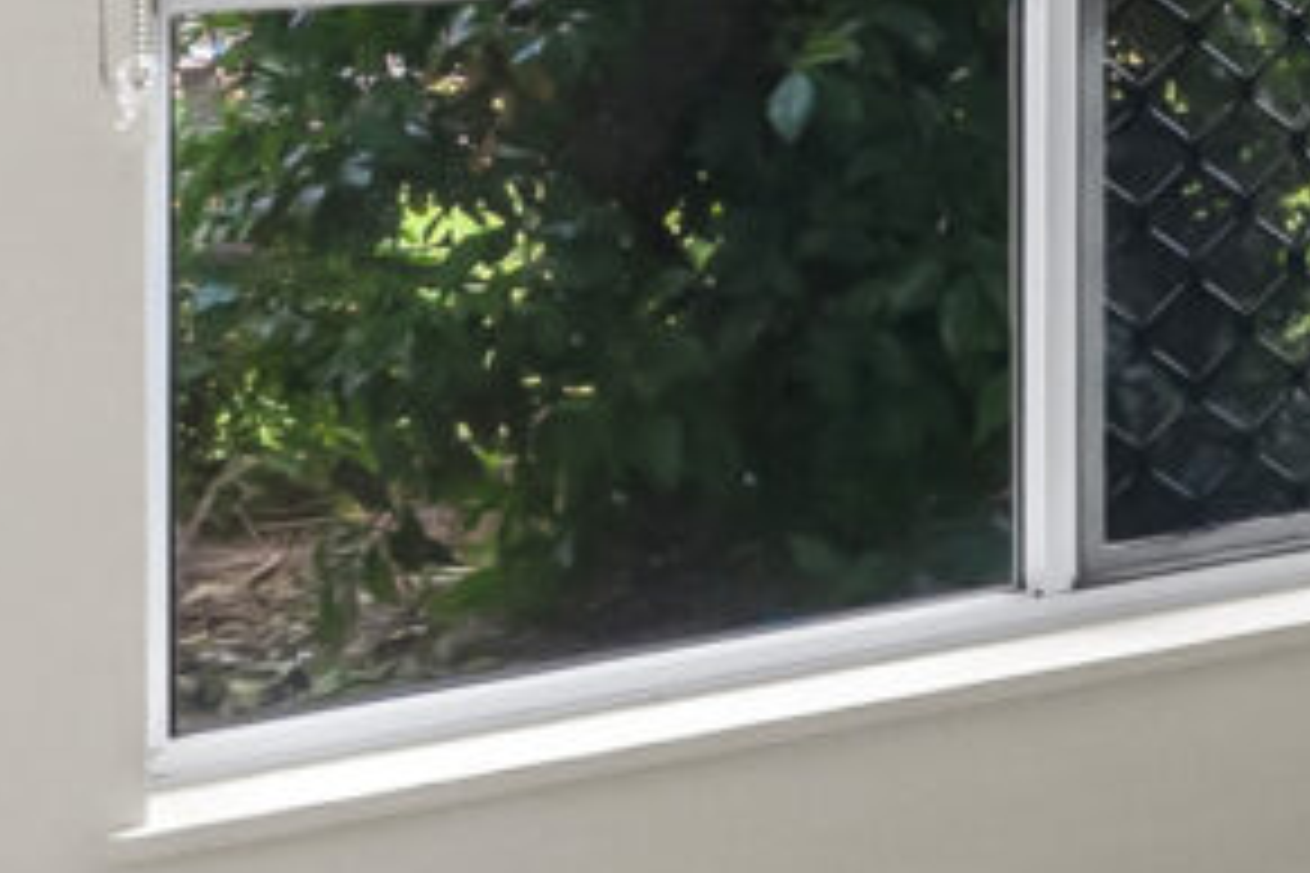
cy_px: -405
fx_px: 3602
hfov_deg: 13.8
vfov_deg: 13.1
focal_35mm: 99
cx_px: 3223
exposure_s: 1/400
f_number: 8
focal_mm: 16
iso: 2500
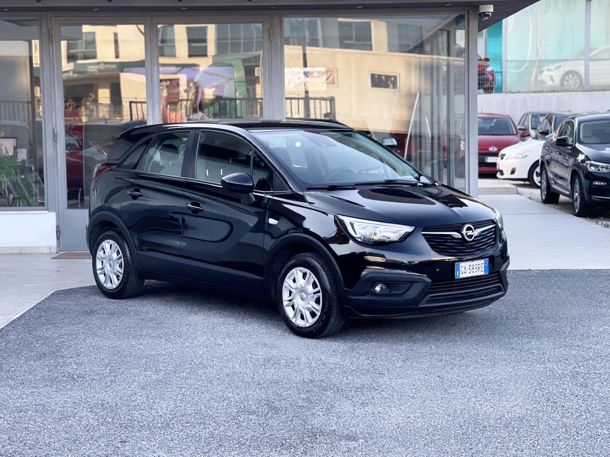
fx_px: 1128
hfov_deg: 30.3
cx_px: 305
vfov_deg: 22.9
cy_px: 228
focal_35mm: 64
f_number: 2.2
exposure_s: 1/121
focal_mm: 7.5
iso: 50
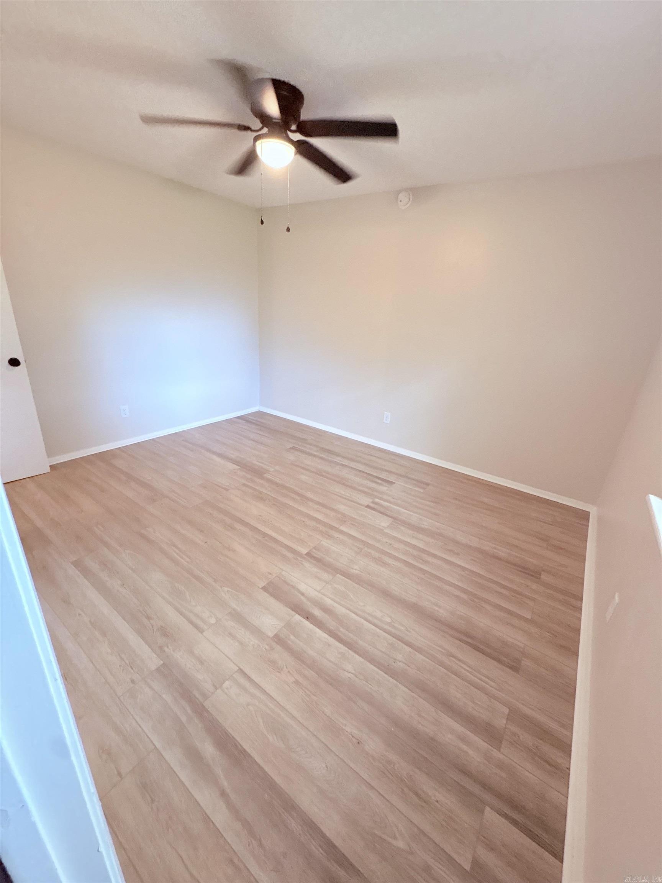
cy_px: 442
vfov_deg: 102.1
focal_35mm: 14
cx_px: 331
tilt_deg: -19.7
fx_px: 357
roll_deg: -3.4
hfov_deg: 85.7
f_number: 2.2
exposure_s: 1/60
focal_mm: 2.22
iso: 400
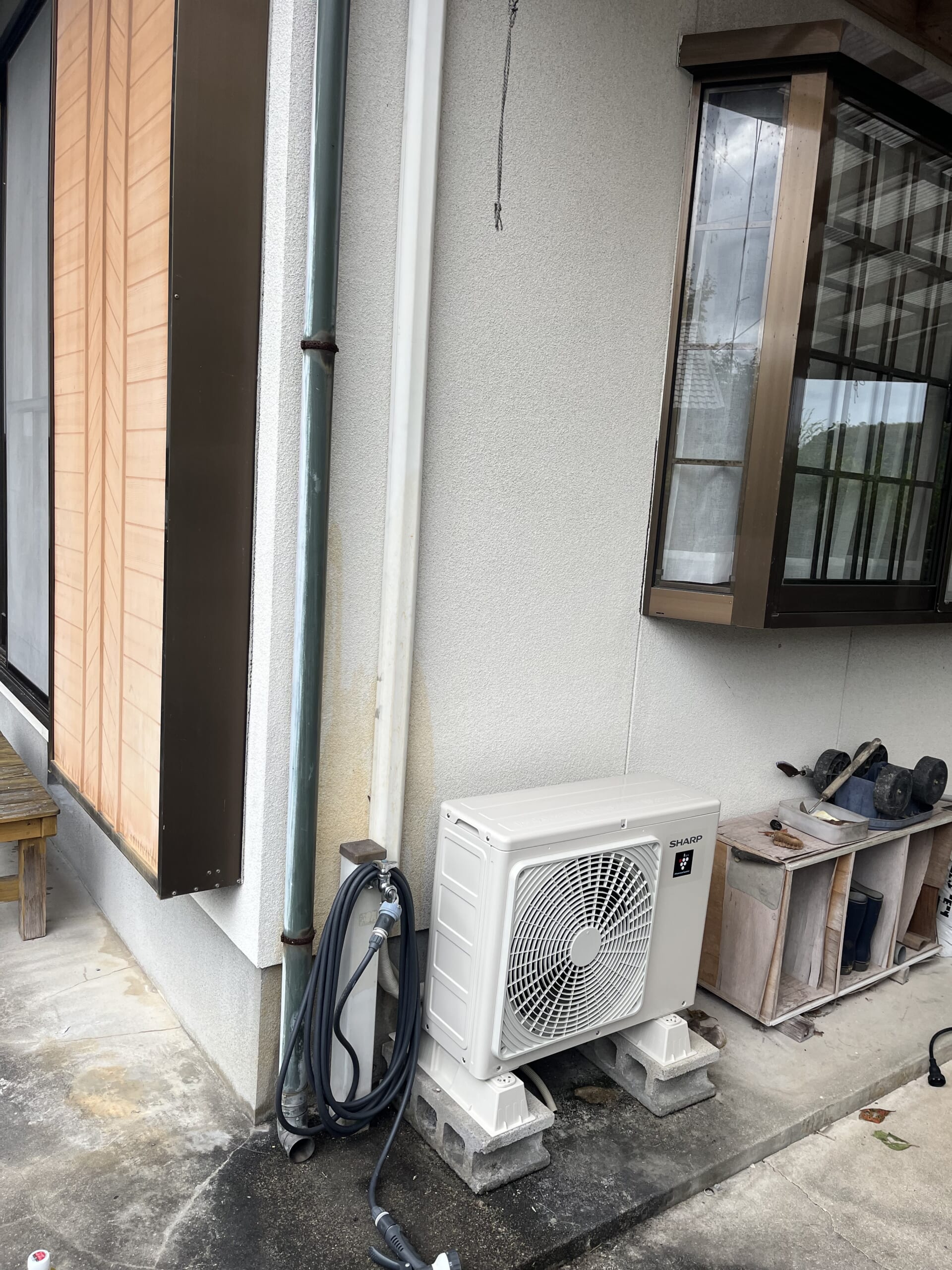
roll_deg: -4.0
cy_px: 635
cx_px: 476
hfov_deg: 53.1
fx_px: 953
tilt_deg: -6.2
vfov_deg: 67.3
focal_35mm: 26
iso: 50
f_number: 1.6
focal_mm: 5.1
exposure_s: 1/1558
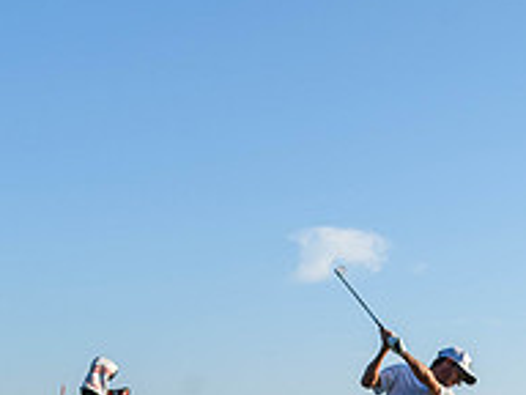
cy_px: 517
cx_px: 419
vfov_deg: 13.6
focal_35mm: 105
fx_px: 1596
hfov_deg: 18.6
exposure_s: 1/400
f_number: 10
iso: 200
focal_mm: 24
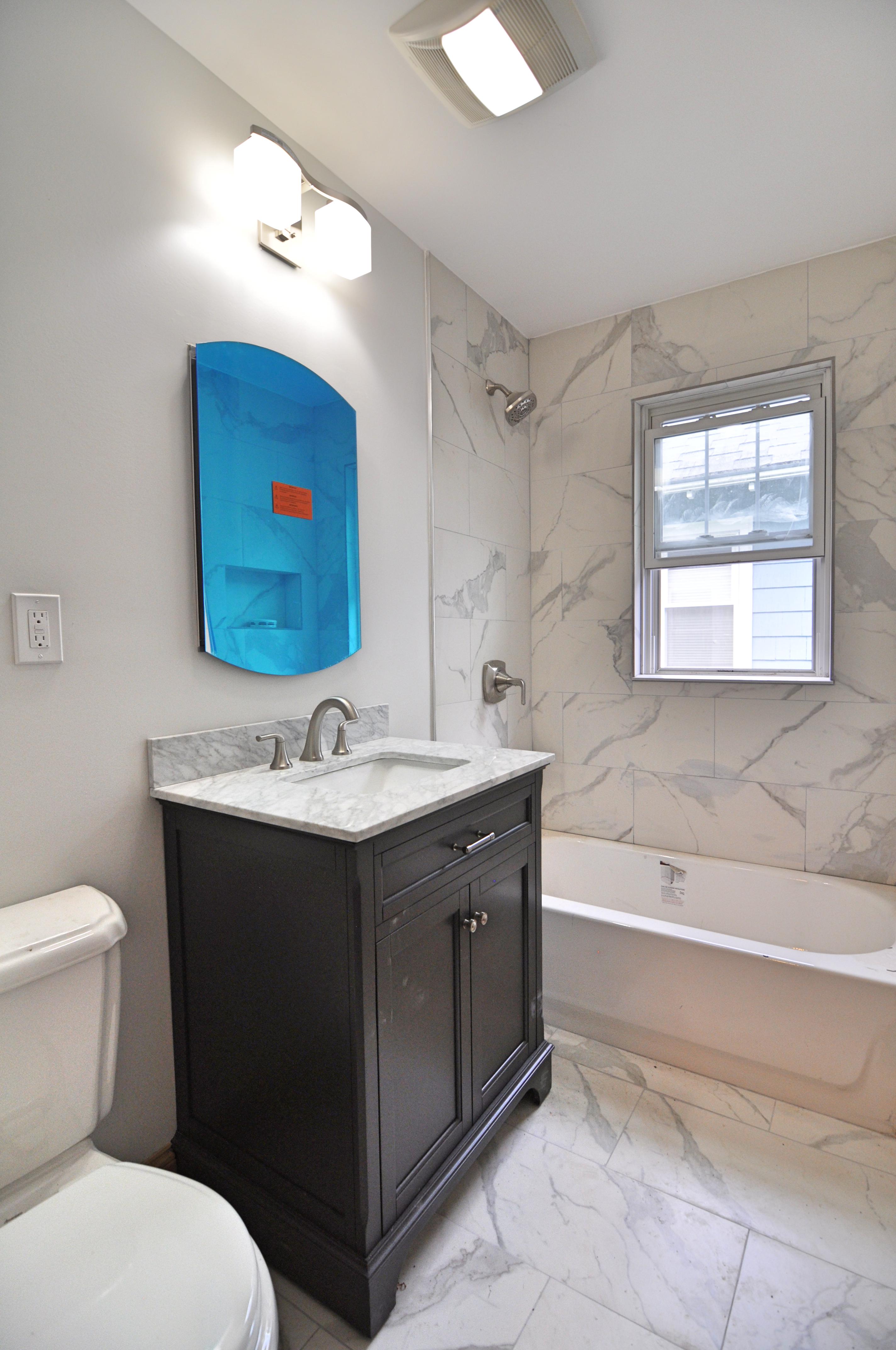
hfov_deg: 71.9
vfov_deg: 95.0
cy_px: 675
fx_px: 618
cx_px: 448
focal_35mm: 16
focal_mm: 11
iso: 400
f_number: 4
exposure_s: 1/60
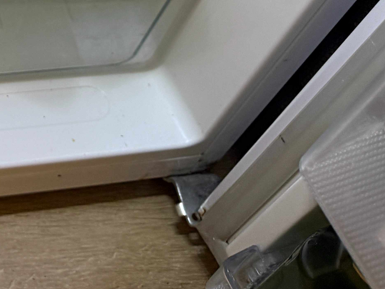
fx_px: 812
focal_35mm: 73
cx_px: -139
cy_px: -129
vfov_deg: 18.2
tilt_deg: -45.8
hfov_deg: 23.1
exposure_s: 1/50
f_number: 1.78
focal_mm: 6.76
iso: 250
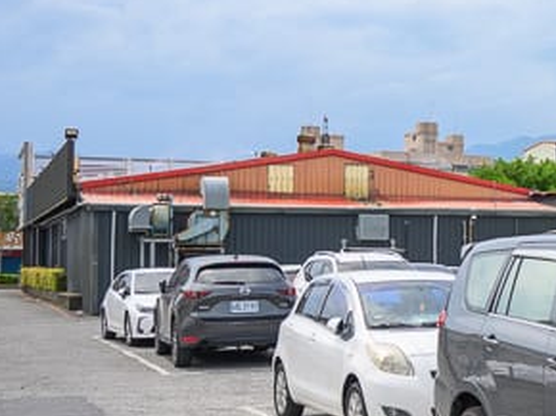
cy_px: 229
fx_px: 1332
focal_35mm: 83
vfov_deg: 17.7
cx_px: 673
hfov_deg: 21.8
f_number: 2.8
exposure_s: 1/2000
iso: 100
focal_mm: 24
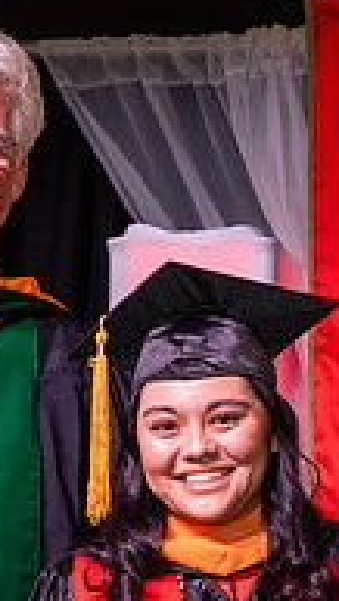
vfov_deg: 10.1
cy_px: 586
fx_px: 3378
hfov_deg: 5.7
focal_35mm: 212
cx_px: 280
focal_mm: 55
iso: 1250
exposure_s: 1/160
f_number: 5.6
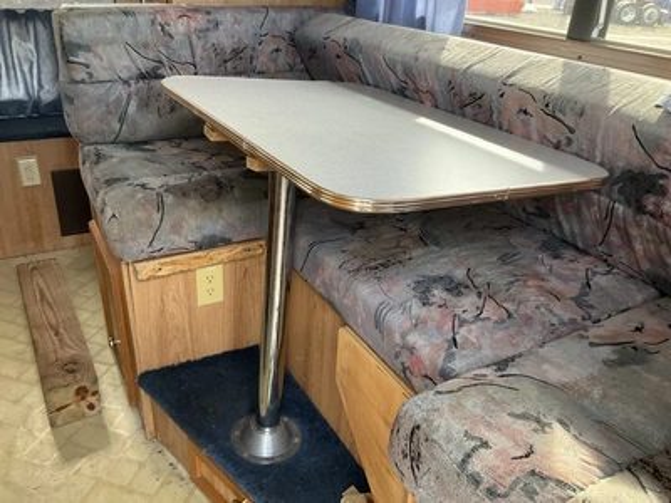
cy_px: 252
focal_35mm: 29
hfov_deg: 61.7
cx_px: 336
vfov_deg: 48.2
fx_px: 562
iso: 64
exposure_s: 1/89
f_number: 1.8
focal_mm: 3
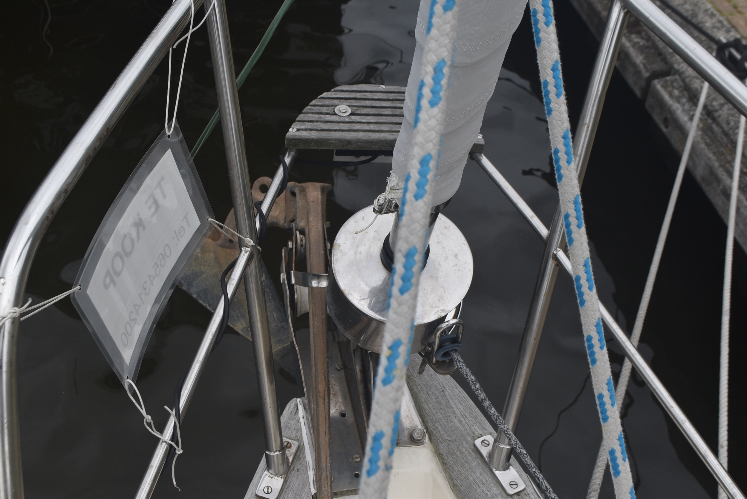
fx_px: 903
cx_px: 374
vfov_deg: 30.9
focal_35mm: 44
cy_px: 250
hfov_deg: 44.9
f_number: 8
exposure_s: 1/250
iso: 200
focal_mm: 29
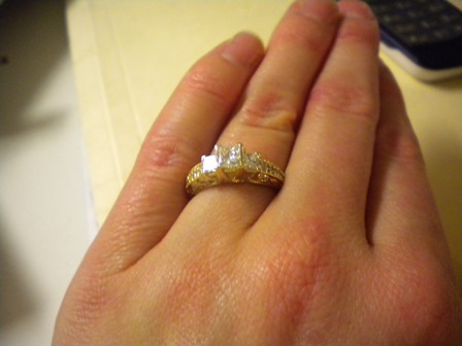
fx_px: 467
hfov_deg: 52.6
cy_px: 173
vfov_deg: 40.7
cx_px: 231
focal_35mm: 35
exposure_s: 1/21.5
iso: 400
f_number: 3.1
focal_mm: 6.3
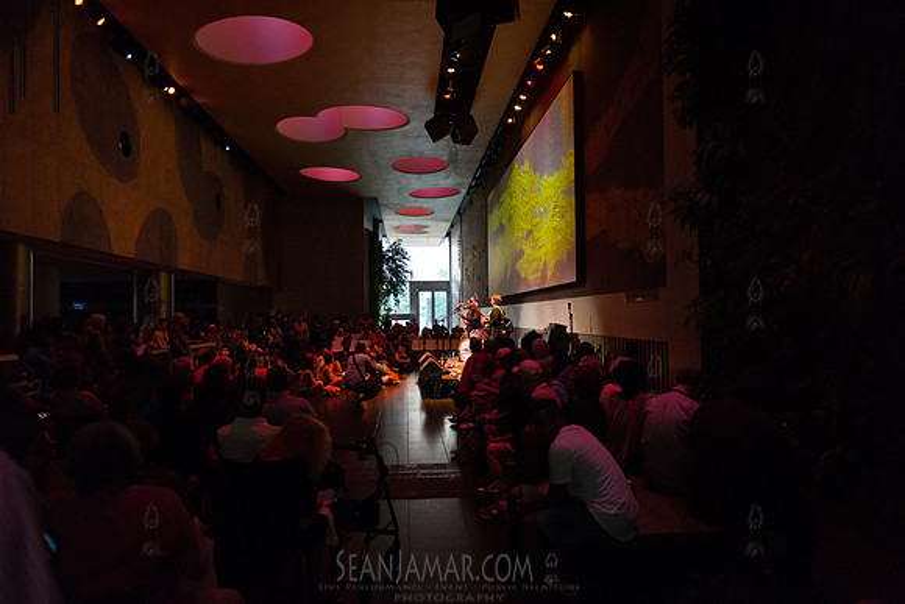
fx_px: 603
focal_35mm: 24
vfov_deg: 53.2
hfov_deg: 73.7
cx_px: 452
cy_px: 302
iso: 3200
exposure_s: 1/500
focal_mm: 24
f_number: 2.8
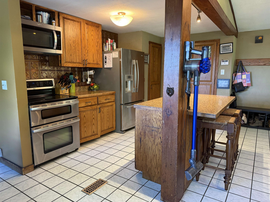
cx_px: 135
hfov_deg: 71.6
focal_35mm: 24
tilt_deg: -8.2
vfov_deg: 56.8
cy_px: 101
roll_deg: +0.0
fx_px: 187
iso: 250
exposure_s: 1/60
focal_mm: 6.76
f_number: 1.78
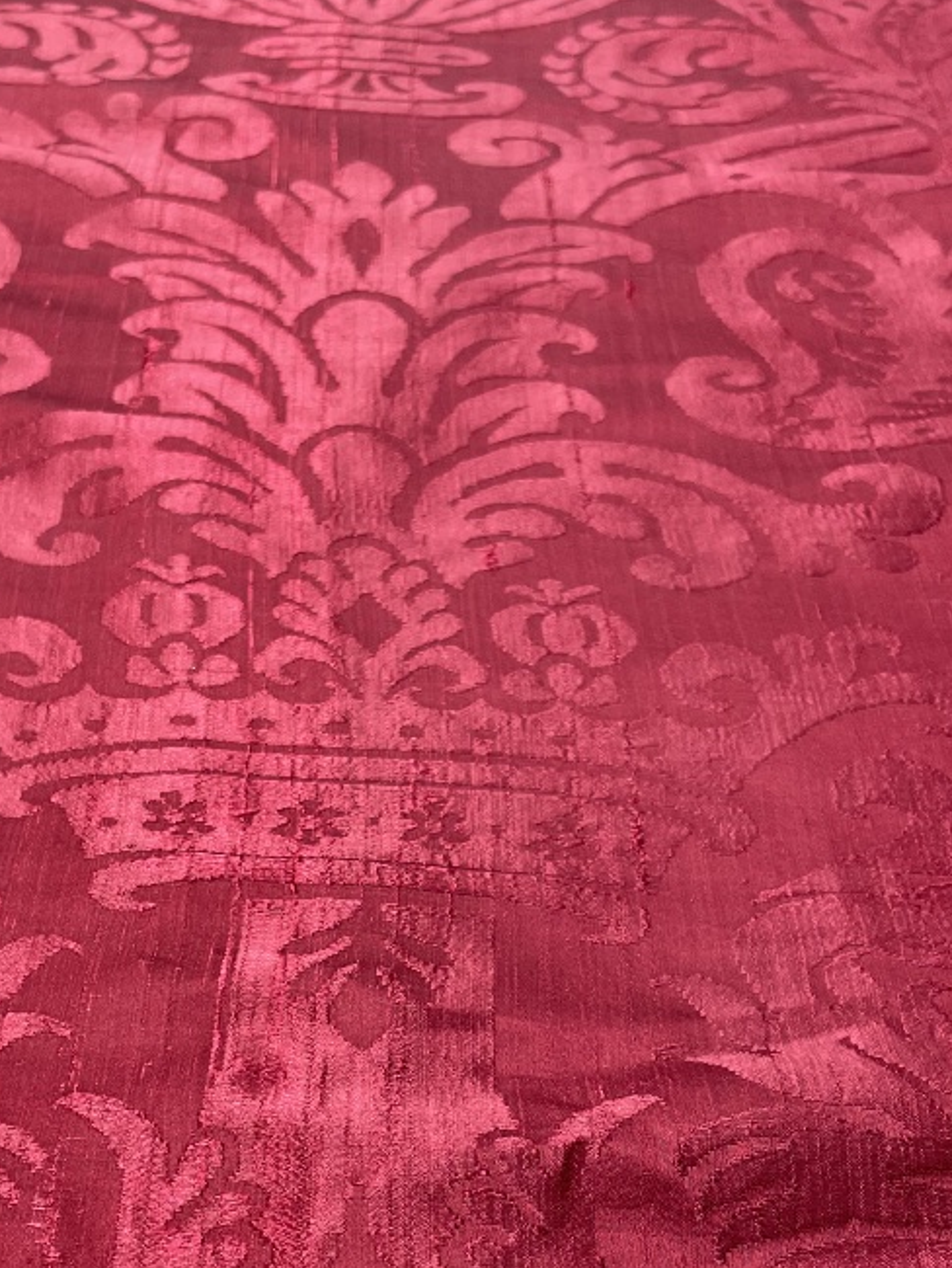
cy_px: 876
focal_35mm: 48
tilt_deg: -49.4
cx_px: 380
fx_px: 1759
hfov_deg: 30.2
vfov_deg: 39.0
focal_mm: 4.2
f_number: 1.6
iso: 50
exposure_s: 1/121
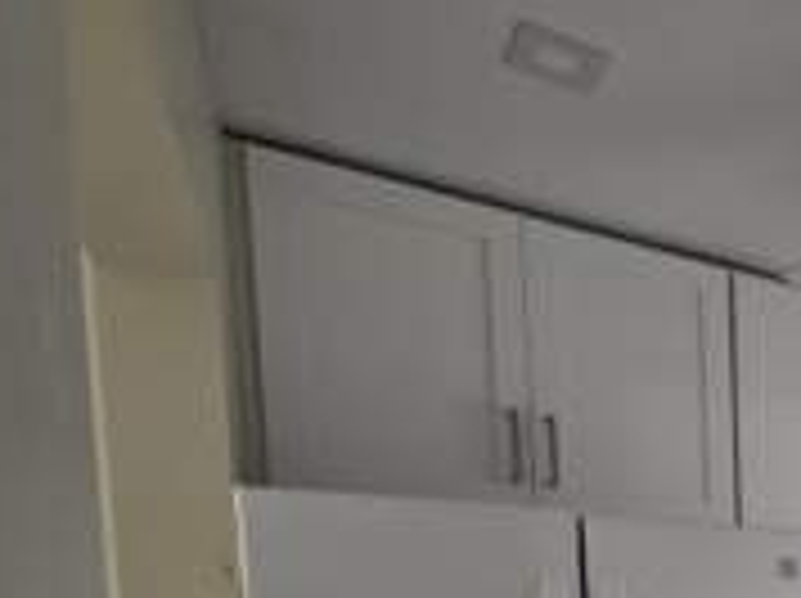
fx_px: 809
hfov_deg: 36.4
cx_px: 1022
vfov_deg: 32.9
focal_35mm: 35
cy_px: 726
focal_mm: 2.2
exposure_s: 1/60
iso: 80
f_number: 2.2
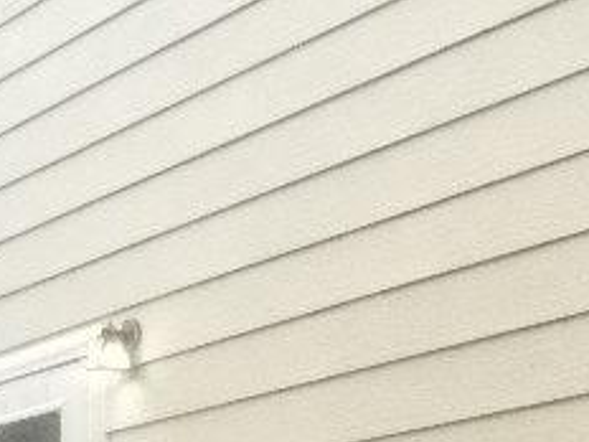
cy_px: 607
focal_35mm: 124
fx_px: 2110
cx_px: 432
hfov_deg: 15.8
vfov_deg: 11.6
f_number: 8.4
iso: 3200
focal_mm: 8.2
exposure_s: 1/1000
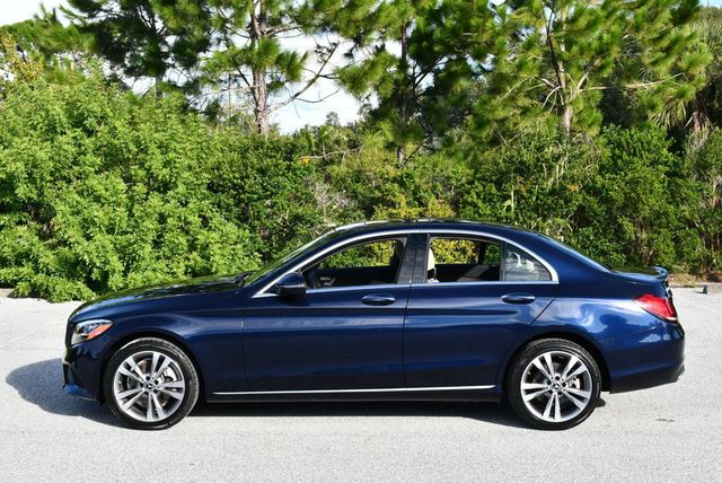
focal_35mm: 52
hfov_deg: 38.2
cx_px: 361
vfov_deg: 26.0
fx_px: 1044
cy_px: 242
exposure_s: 1/250
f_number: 8
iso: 200
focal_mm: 26
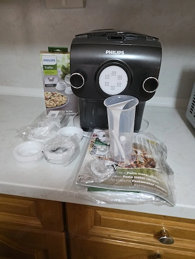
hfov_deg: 58.9
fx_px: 173
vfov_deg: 73.9
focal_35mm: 23
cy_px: 130
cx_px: 98
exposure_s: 1/101
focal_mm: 6.3
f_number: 1.7
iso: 1000
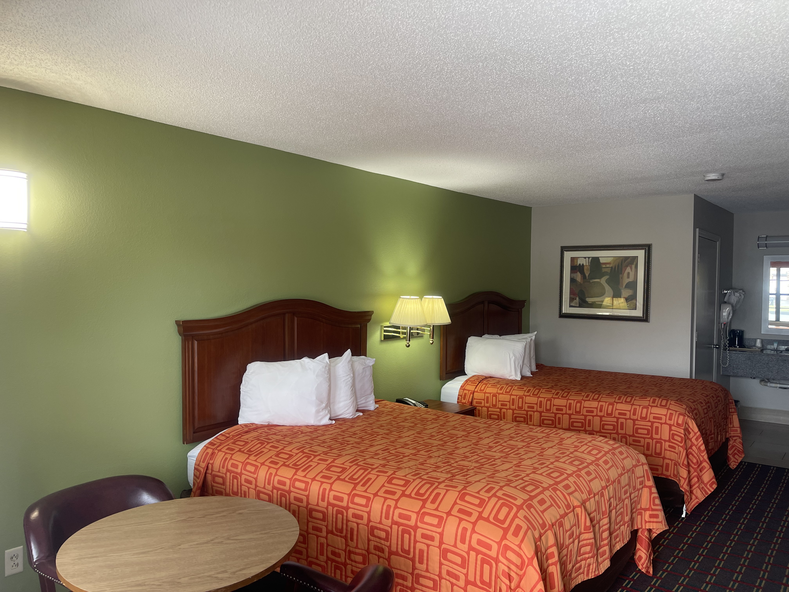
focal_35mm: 26
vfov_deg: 53.1
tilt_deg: -1.7
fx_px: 593
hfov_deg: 67.3
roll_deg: -0.4
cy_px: 296
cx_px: 394
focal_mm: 5.1
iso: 80
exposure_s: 1/60
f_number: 1.6
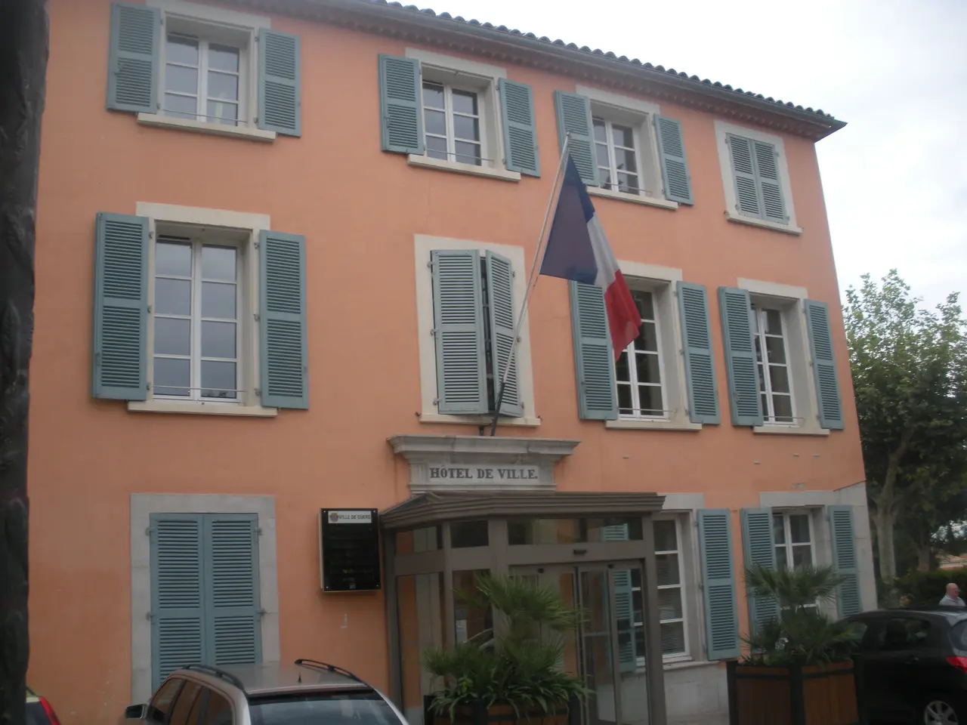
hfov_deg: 51.4
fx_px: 1006
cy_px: 362
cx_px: 484
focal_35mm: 36
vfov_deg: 39.7
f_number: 3.5
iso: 64
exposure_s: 1/173
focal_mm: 6.3
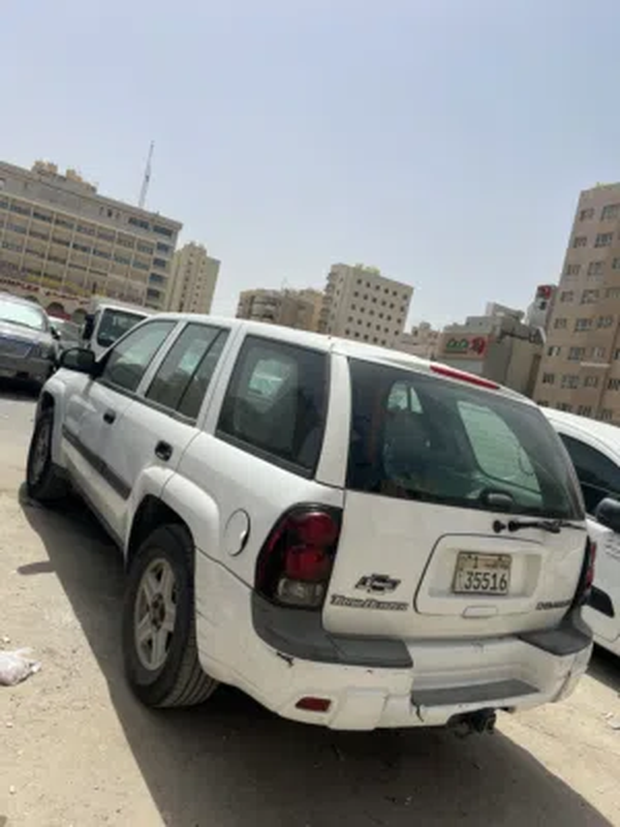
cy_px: 414
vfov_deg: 67.3
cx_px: 310
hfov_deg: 53.1
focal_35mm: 26
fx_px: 621
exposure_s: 1/6993
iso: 50
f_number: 1.5
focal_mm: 5.7
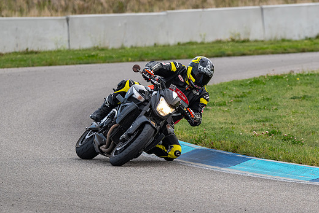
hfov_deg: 4.8
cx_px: 205
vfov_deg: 3.2
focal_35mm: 433
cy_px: 100
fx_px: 3840
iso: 640
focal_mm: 300
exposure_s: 1/1250
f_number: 6.3
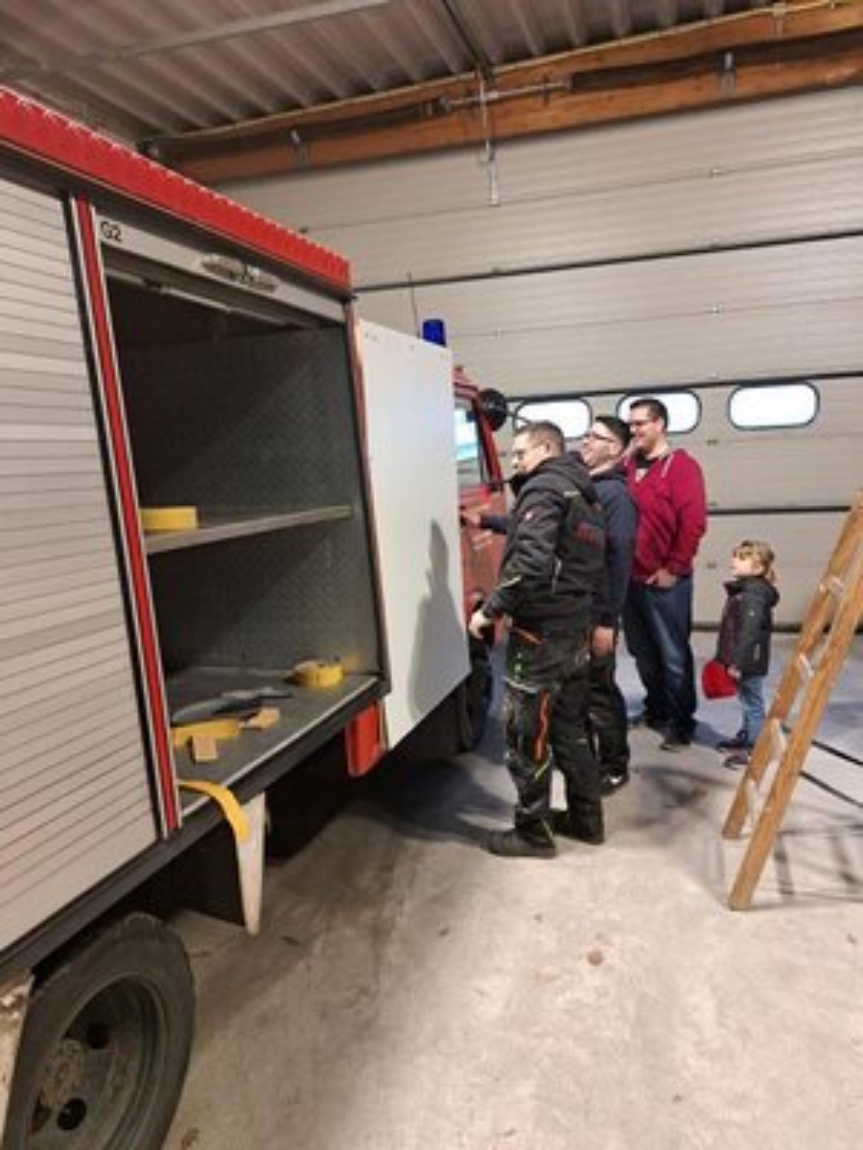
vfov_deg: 71.6
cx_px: 432
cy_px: 575
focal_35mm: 24
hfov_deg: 56.8
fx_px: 798
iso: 250
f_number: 1.8
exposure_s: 1/50
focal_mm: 5.23
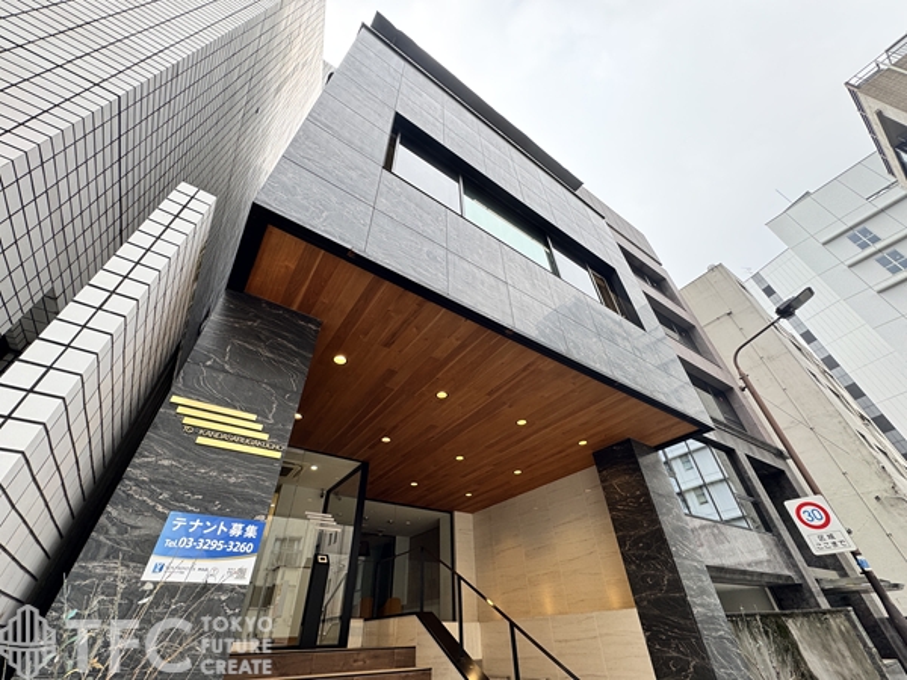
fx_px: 367
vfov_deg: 85.7
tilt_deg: +41.3
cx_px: 454
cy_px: 340
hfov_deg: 102.1
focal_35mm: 14
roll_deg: +1.9
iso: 40
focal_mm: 2.22
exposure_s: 1/150
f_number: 2.2
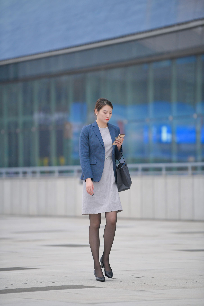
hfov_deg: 6.9
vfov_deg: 10.3
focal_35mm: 200
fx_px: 1700
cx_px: 102
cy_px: 153
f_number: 3.2
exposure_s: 1/640
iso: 1600
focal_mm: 200
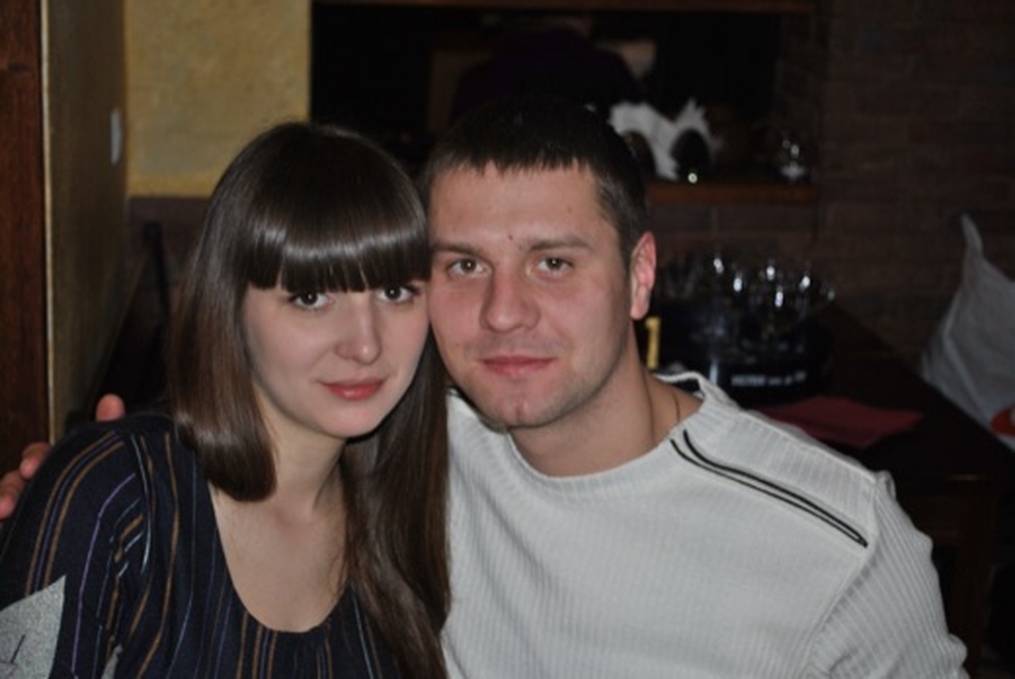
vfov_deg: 19.0
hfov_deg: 28.0
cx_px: 508
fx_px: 2032
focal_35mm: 72
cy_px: 340
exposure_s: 1/60
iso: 200
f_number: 5.3
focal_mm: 48
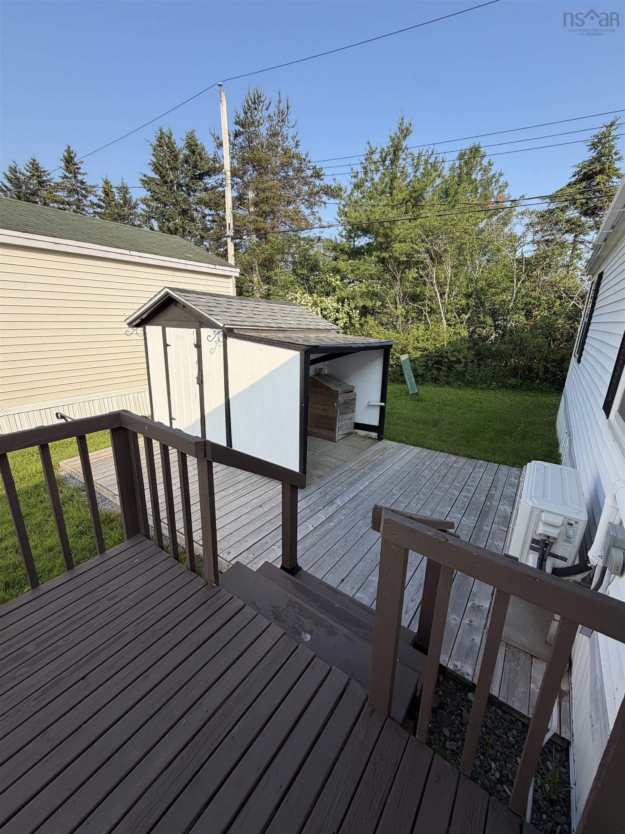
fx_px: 337
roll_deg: -1.5
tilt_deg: -16.1
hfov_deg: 85.7
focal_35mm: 14
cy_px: 417
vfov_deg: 102.1
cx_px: 312
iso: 40
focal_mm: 2.22
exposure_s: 1/734
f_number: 2.2
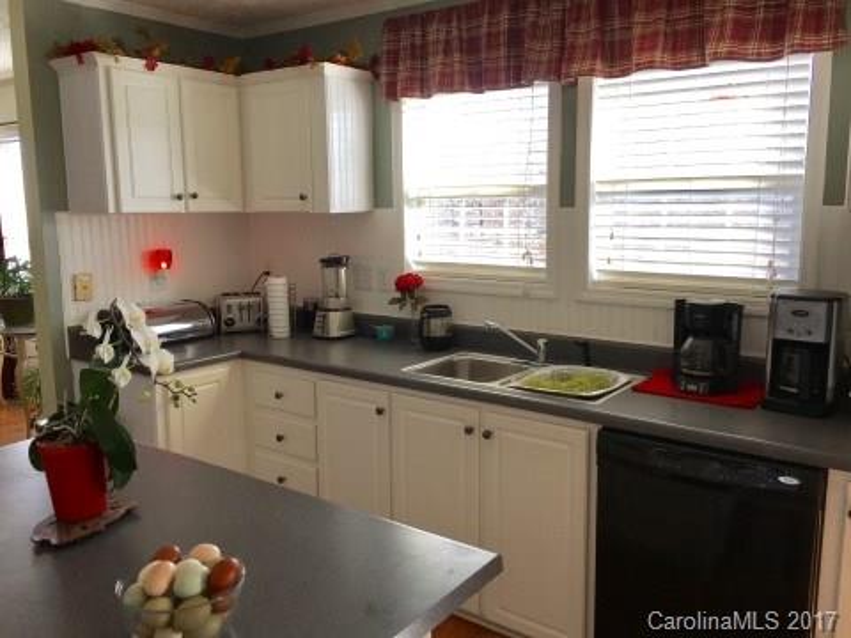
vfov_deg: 48.2
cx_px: 426
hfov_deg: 61.7
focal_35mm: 29
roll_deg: -0.3
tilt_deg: -7.7
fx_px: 713
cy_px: 319
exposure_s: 1/120
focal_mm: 4.15
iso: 40
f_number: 2.2
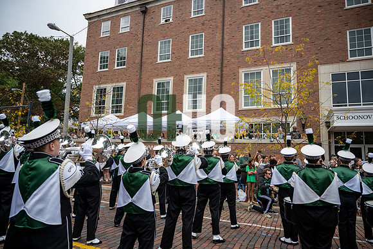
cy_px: 124
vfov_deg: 53.2
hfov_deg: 73.7
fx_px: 249
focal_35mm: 24
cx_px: 186
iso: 640
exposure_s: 1/1600
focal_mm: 24
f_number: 4
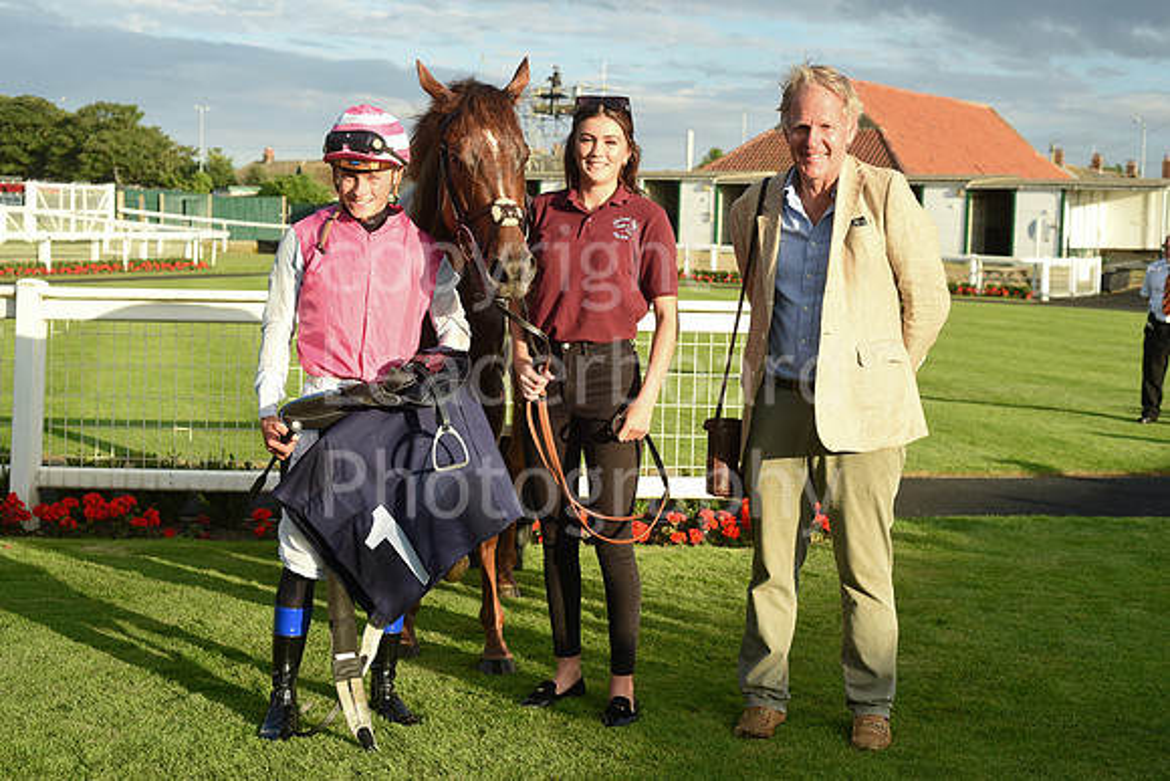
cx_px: 585
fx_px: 1625
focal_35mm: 50
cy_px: 390
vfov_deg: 27.0
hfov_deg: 39.6
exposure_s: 1/1250
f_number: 5.6
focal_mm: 50
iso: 800
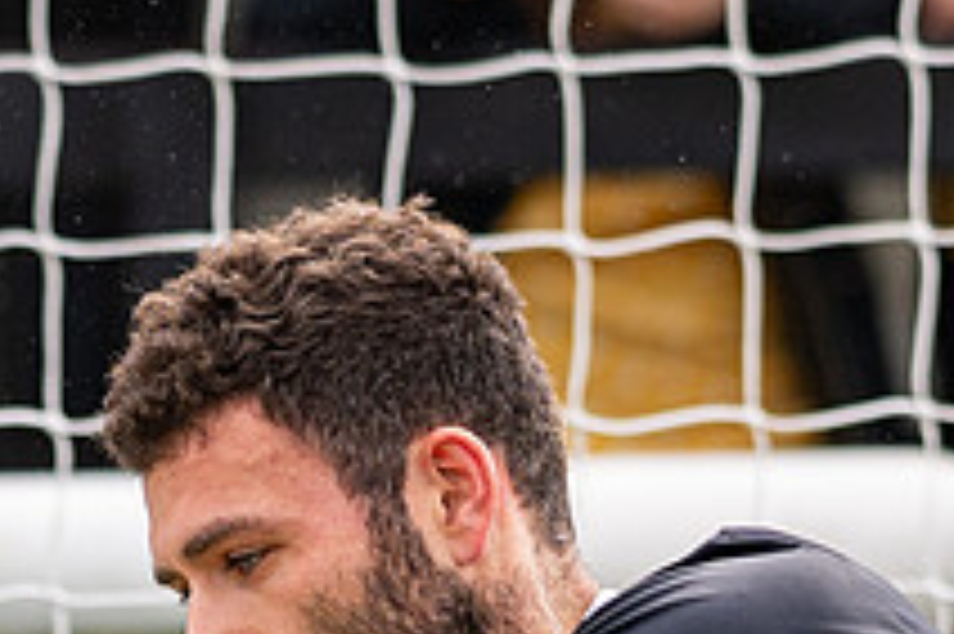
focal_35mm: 803
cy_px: 568
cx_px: 441
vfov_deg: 1.7
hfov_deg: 2.6
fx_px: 21262
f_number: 2
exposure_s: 1/2500
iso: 200
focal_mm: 135
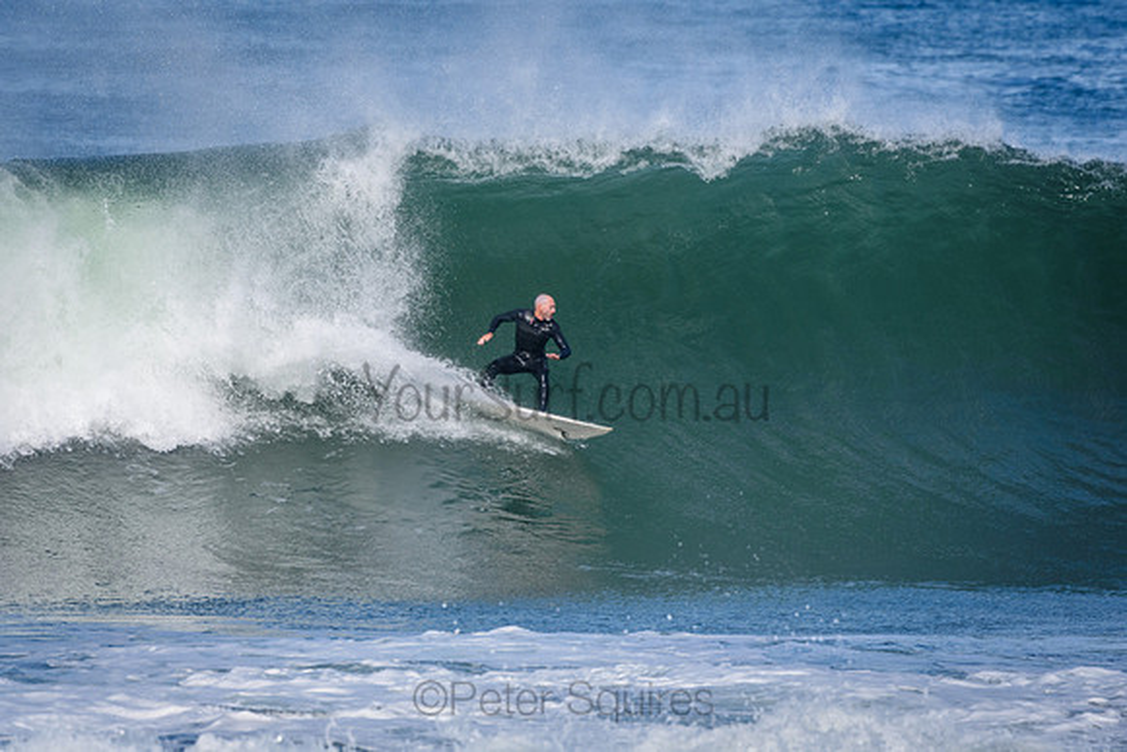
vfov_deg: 2.4
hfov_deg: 3.6
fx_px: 17848
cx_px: 564
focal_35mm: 570
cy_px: 376
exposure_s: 1/2000
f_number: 5.6
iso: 400
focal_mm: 380
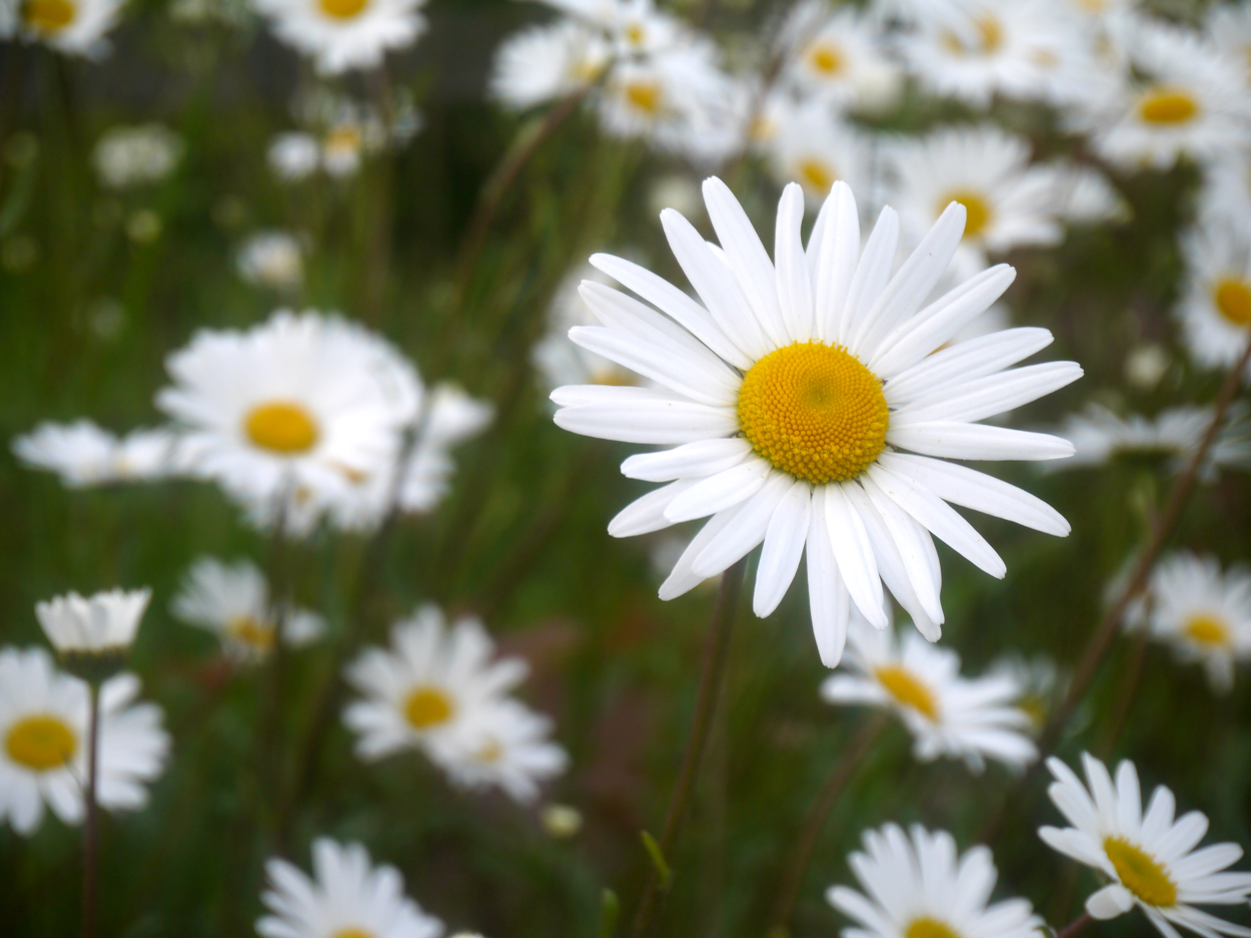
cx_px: 626
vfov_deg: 17.6
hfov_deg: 23.3
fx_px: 3036
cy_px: 469
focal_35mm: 84
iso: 160
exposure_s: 1/250
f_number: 5.6
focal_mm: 42
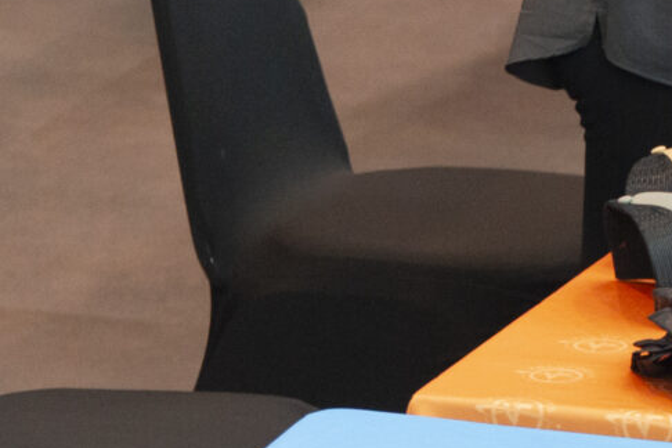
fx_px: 24295
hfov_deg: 1.6
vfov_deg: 1.1
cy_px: -337
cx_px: 973
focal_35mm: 1302
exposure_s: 1/125
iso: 800
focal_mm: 165
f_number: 2.8
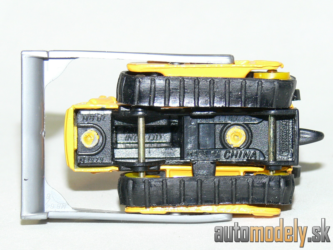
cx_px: 166
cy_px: 125
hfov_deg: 13.3
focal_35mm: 149
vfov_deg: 10.0
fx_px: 1433
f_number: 4
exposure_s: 1/30
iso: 100
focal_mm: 19.8
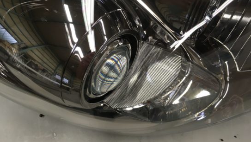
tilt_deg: -70.9
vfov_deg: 36.6
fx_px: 213
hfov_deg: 61.0
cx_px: 127
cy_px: 56
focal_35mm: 32
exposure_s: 1/30
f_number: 2.2
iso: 25
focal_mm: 4.15
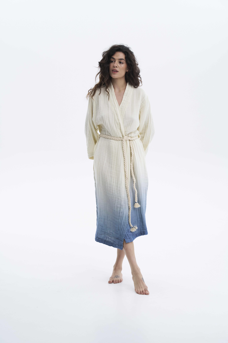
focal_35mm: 70
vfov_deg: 28.8
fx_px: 665
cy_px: 172
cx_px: 114
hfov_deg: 19.5
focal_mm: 70
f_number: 8
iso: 250
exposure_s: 1/200
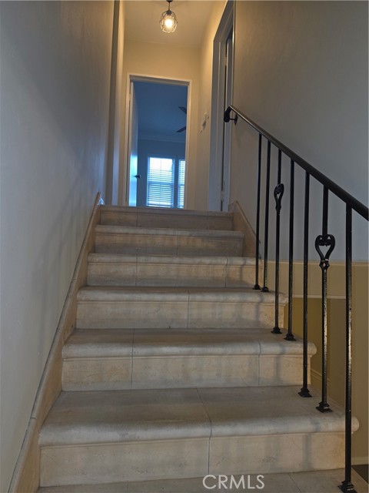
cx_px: 184
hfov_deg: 58.9
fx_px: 327
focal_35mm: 23
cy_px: 246
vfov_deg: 73.9
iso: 64
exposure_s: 1/60
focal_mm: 6.5
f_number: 1.4
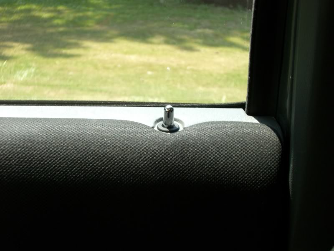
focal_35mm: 66
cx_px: 167
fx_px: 637
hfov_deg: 29.4
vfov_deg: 22.3
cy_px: 126
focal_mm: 10.7
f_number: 3.6
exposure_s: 1/100
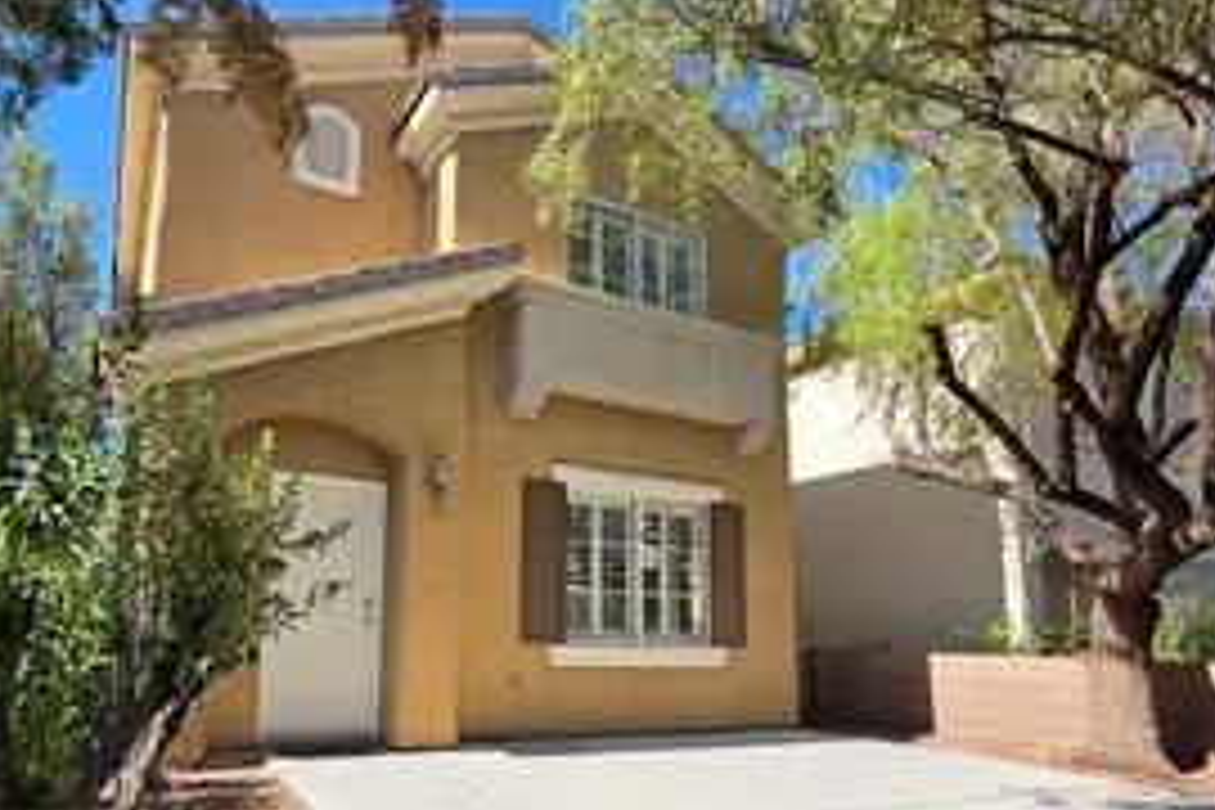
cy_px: 554
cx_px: 423
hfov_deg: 81.6
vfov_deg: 60.2
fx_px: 675
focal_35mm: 20
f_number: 1.9
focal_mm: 2.2
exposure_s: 1/1265
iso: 40
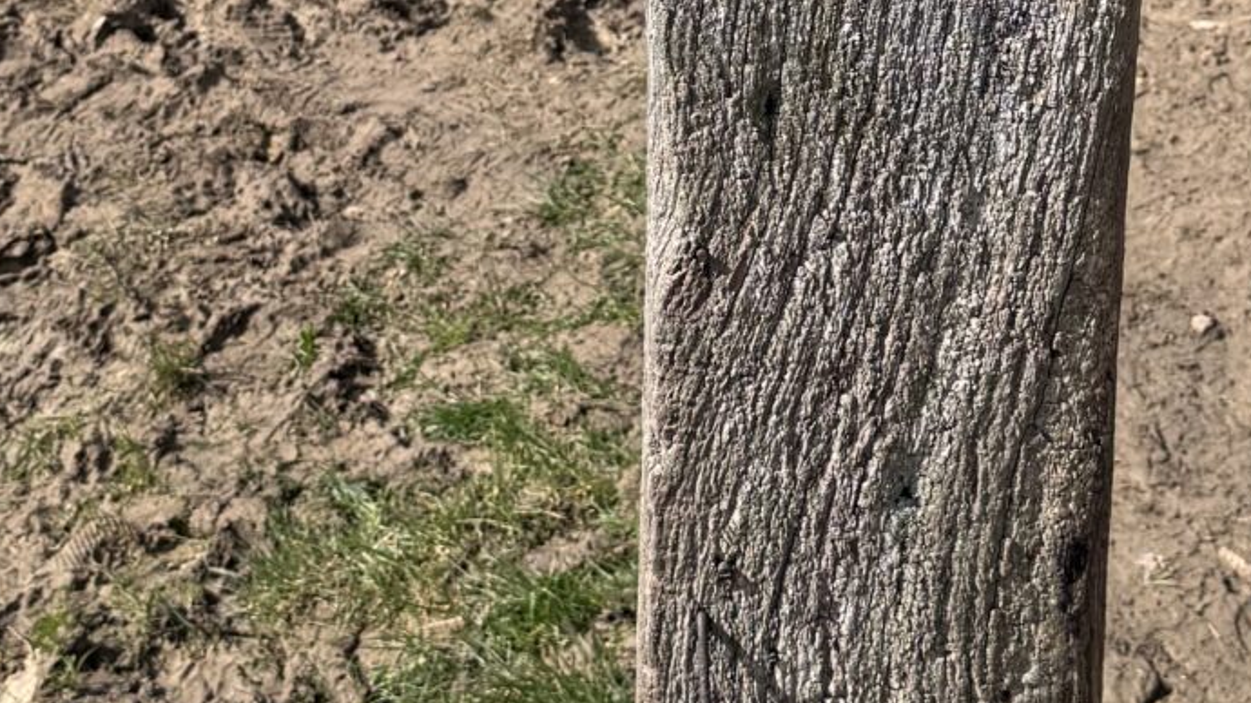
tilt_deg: -17.9
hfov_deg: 21.9
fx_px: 3217
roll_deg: -0.1
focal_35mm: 97
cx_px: 812
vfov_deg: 12.2
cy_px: -178
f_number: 1.78
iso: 80
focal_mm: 6.76
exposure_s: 1/4049
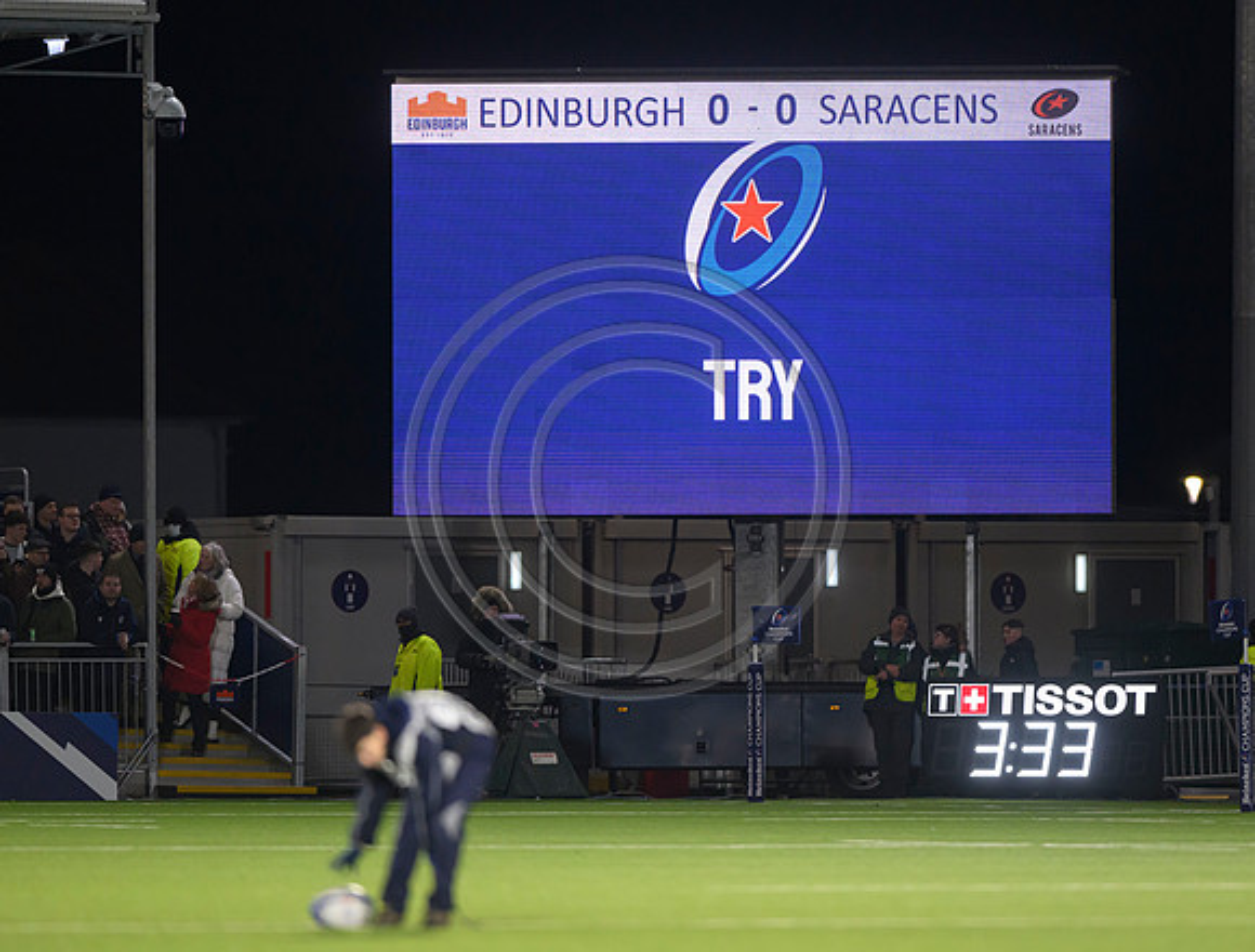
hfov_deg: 4.4
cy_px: 475
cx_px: 715
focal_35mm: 451
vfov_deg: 3.3
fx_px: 16412
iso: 4000
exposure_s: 1/800
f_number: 3.2
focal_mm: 400
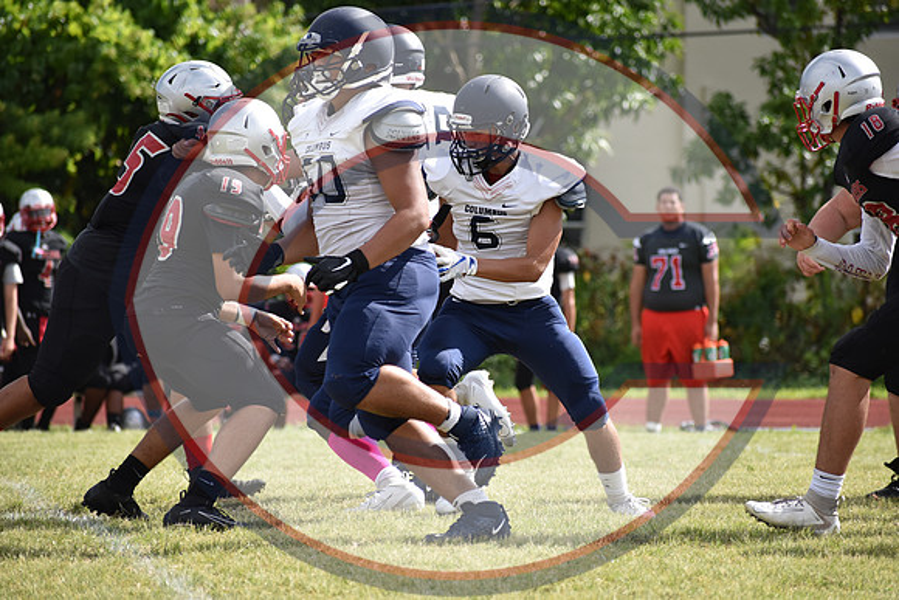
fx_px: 7493
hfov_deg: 6.9
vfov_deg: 4.6
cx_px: 450
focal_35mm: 300
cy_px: 300
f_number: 5.3
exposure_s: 1/1250
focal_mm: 200
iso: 400
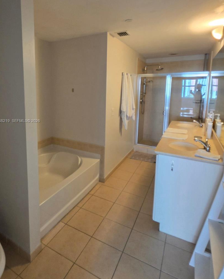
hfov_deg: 84.0
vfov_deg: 96.3
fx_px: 124
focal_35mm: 15
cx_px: 113
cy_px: 121
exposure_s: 1/60.2
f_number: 1.9
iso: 320
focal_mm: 2.2
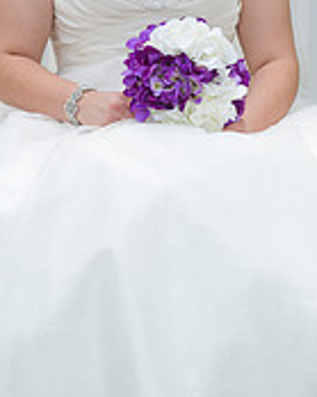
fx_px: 3838
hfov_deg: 4.7
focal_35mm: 327
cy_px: 110
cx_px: 152
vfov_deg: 5.9
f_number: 5.6
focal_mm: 135
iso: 320
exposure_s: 1/200
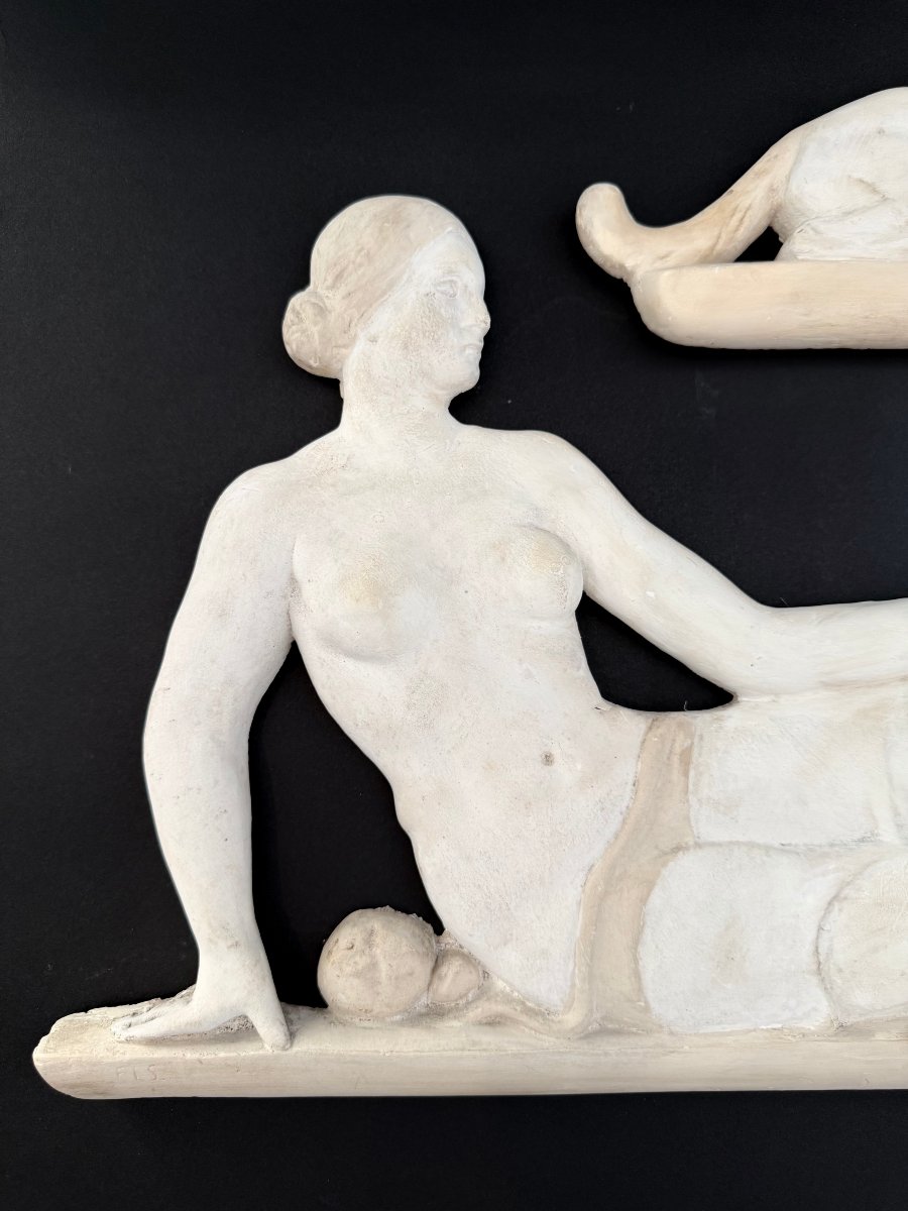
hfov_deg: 56.8
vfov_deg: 71.6
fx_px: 839
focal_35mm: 24
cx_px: 454
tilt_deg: -86.1
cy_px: 606
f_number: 1.78
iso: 160
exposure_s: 1/100
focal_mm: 6.76
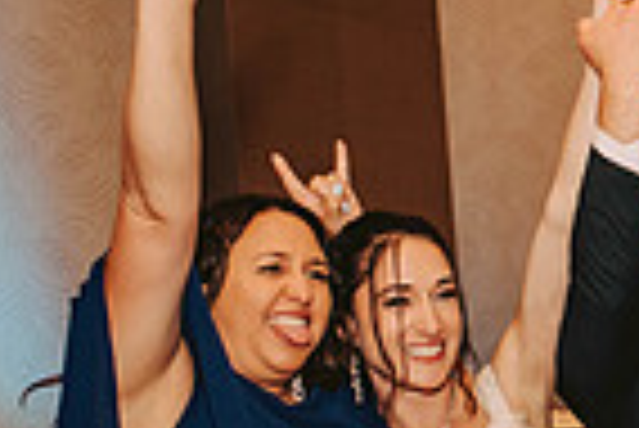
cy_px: 327
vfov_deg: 13.9
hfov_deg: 19.5
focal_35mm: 98
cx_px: 788
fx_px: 1741
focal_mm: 24
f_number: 2.8
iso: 800
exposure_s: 1/125
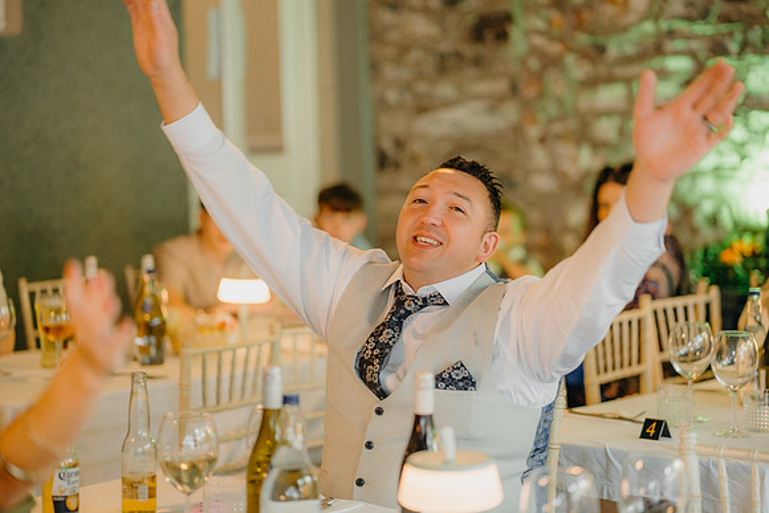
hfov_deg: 23.9
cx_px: 384
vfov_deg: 16.1
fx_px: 1816
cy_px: 256
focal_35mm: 85
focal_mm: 85
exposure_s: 1/160
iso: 1250
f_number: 2
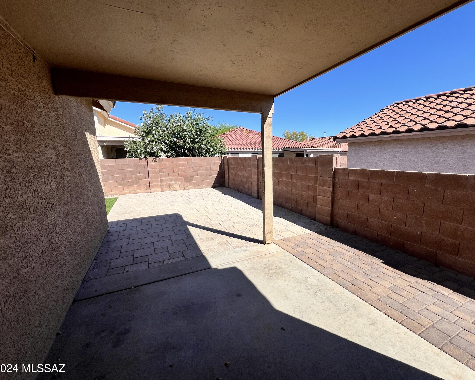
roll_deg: +0.8
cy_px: 190
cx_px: 247
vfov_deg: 88.0
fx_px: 197
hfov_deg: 100.7
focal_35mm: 14
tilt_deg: -9.2
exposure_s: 1/1908
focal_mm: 1.57
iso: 32
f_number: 1.8
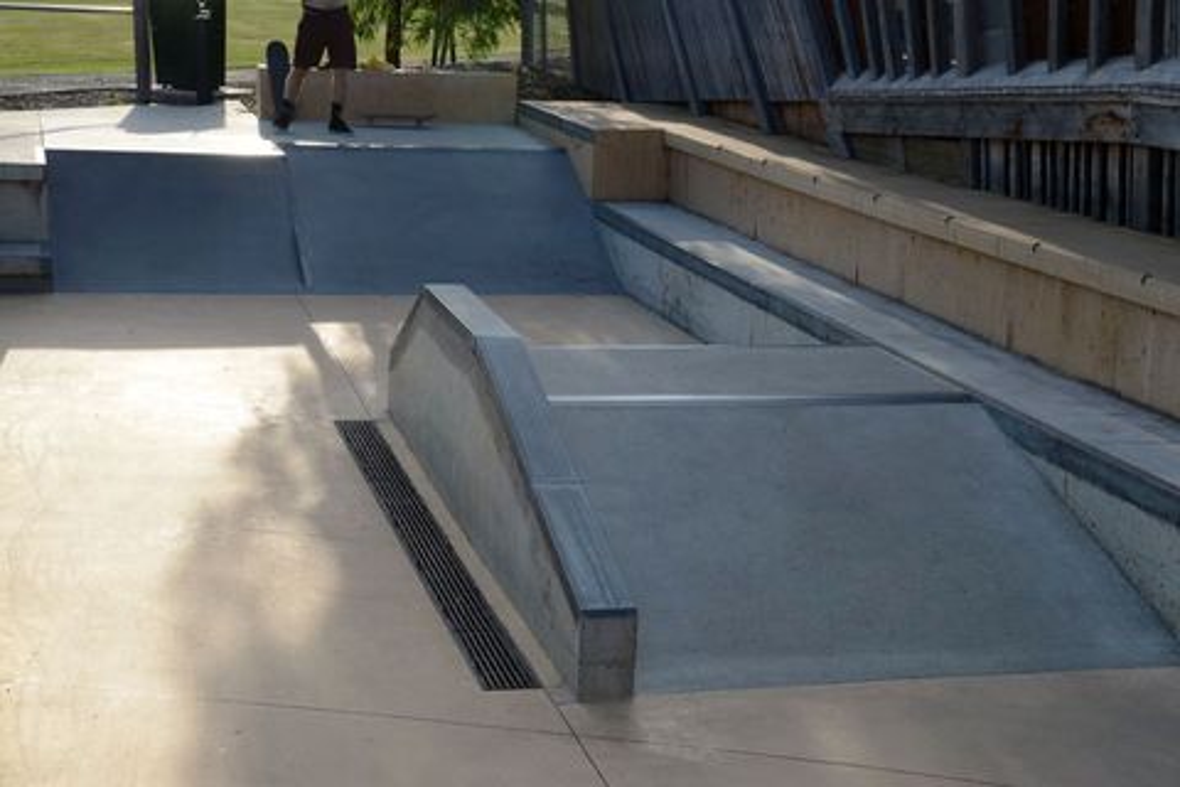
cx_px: 590
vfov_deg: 24.6
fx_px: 1803
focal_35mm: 55
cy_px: 394
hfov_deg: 36.2
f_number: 8
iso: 400
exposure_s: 1/500
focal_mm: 55
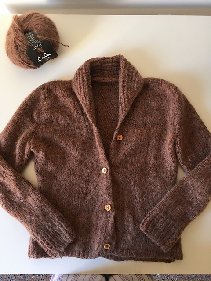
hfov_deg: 48.2
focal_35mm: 29
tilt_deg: -89.8
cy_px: 140
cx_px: 106
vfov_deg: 61.7
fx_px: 236
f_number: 2.2
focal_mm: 4.15
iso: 160
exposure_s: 1/33
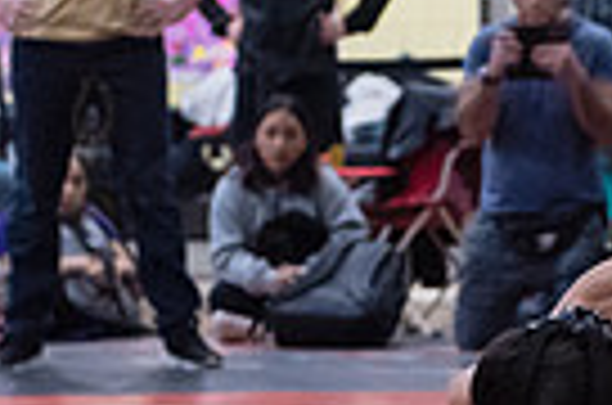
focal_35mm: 248
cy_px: 362
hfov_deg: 8.3
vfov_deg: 5.5
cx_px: 670
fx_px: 4206
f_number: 3.2
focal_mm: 58
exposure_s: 1/500
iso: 8000
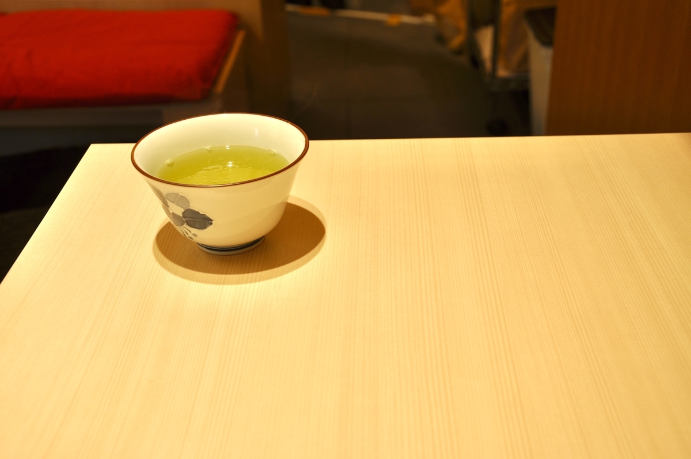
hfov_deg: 38.9
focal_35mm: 51
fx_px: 978
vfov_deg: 26.4
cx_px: 346
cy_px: 230
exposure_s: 1/60
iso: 200
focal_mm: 34
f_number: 8
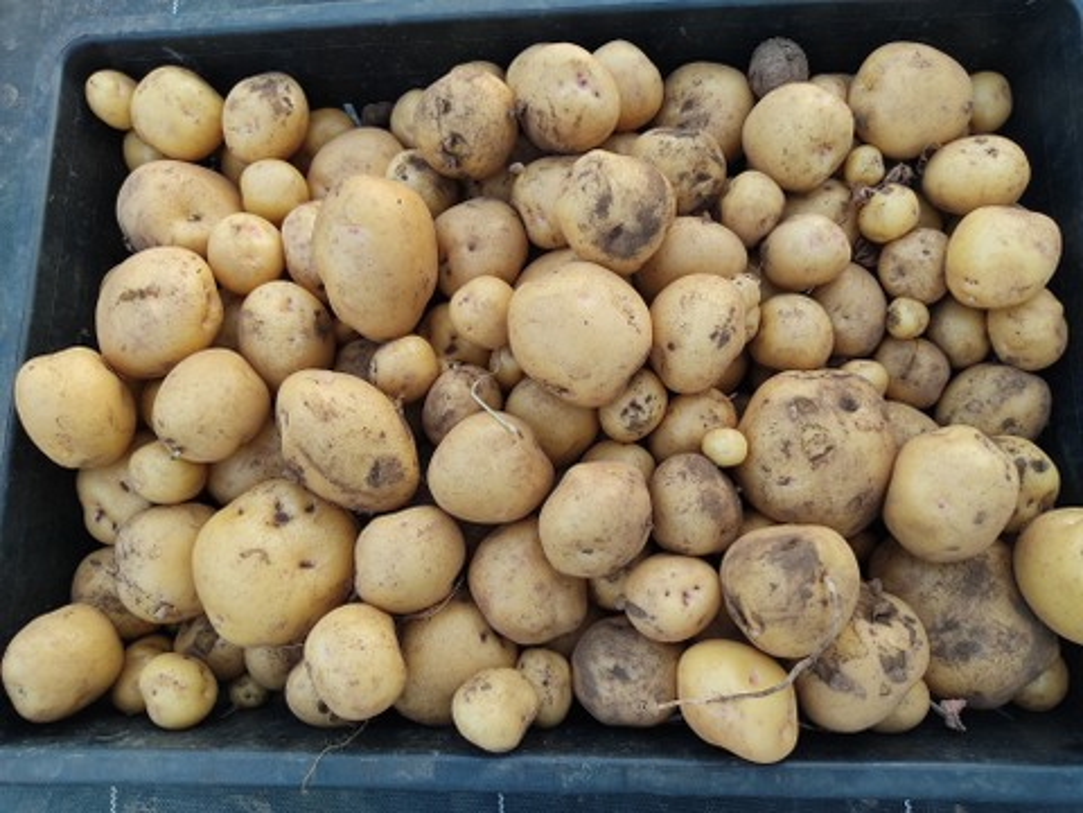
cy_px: 406
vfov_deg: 53.1
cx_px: 542
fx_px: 813
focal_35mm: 26
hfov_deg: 67.3
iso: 168
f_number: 1.79
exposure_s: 1/50
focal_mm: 4.74
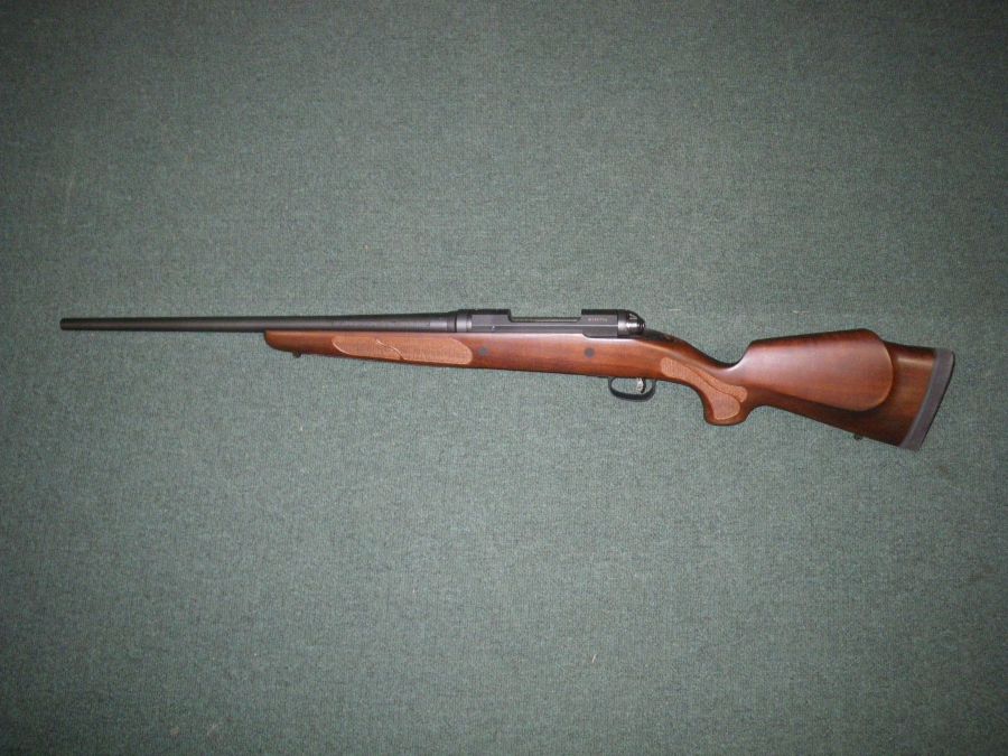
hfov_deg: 63.4
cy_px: 378
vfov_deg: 49.7
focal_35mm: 28
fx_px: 815
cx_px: 504
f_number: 3.5
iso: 400
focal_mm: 5
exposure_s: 1/50
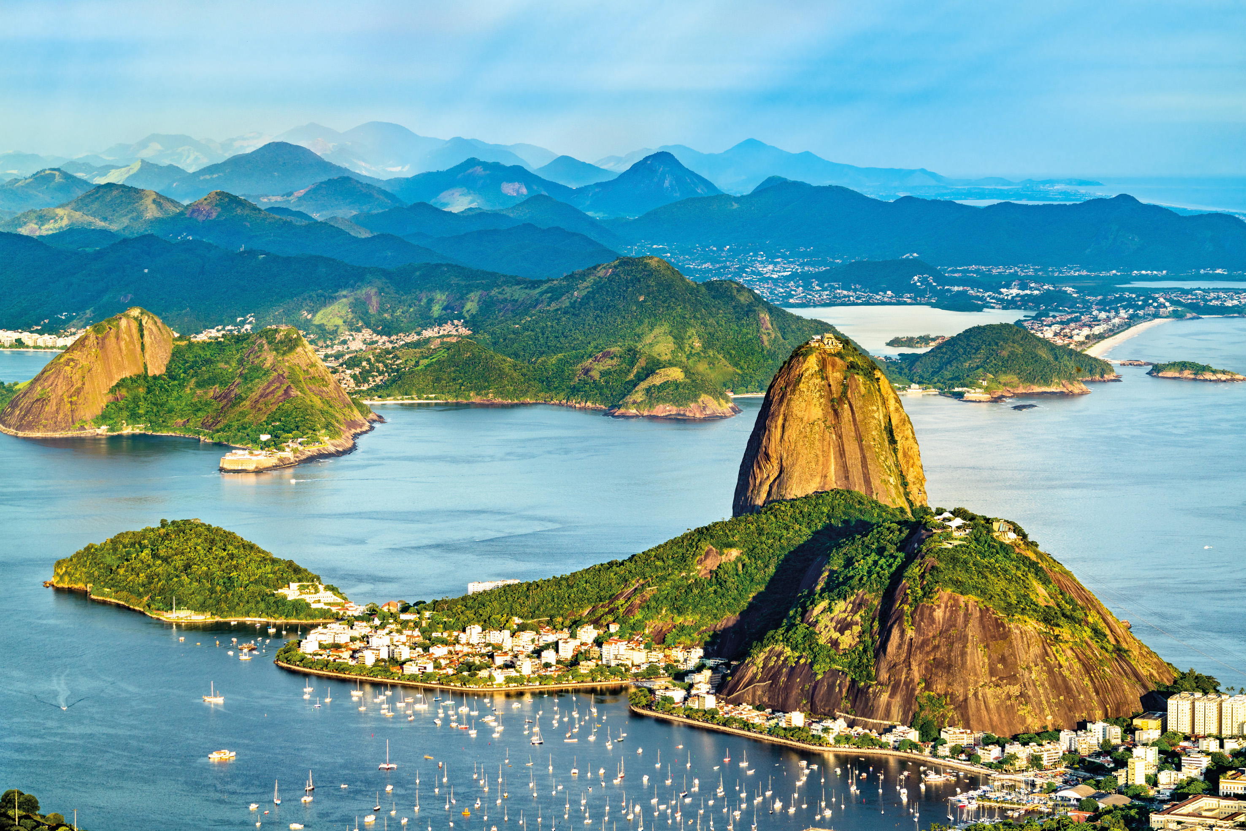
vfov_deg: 12.5
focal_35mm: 110
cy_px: 416
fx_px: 3807
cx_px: 623
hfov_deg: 18.6
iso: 100
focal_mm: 110
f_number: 5.6
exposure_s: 1/320
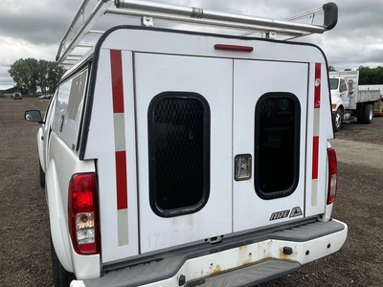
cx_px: 192
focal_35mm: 29
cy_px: 144
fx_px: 321
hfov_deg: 61.7
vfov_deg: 48.2
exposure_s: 1/1412
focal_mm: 3
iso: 25
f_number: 1.8
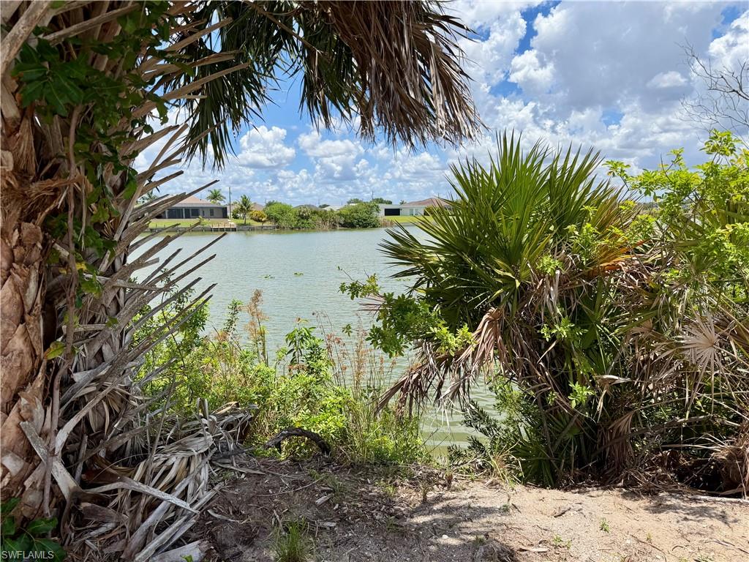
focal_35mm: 24
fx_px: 519
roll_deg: +0.7
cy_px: 281
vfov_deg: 56.8
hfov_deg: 71.6
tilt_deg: -7.4
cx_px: 374
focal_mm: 6.76
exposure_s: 1/4405
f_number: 1.78
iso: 80
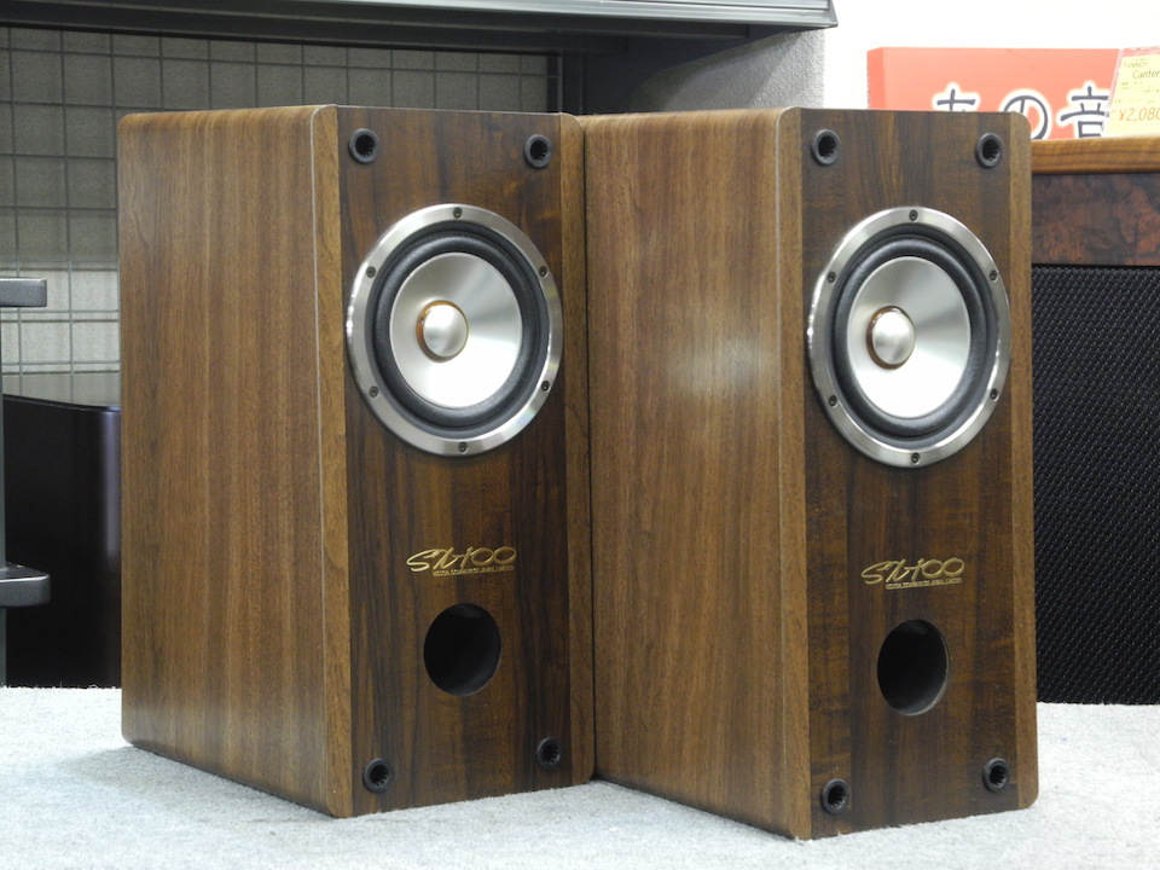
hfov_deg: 23.0
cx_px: 580
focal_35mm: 85
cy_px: 435
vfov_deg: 17.4
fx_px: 2848
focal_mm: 18.1
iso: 400
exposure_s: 1/11.8
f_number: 4
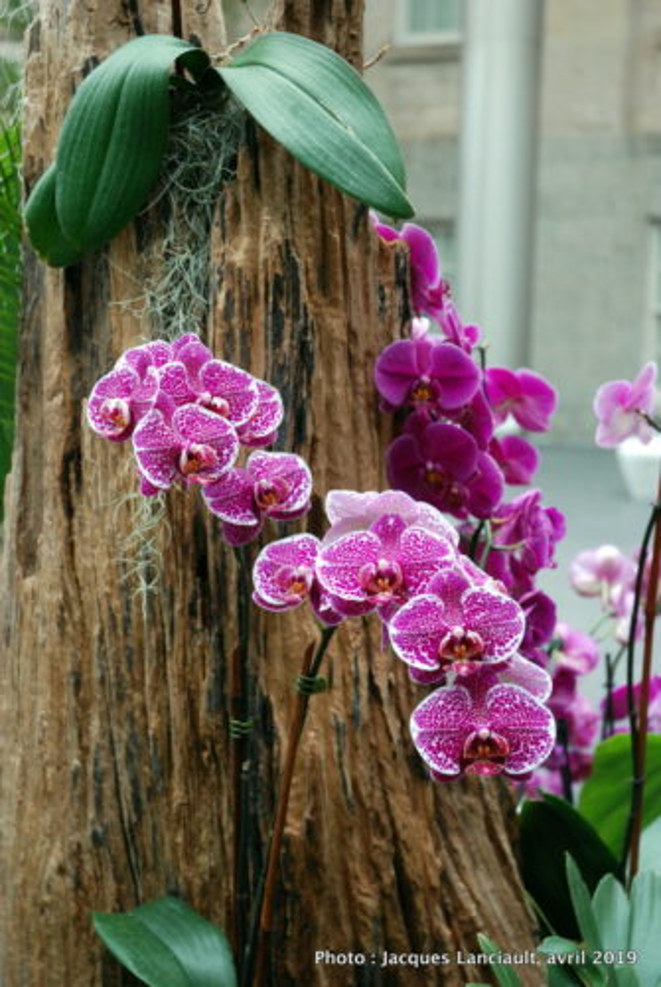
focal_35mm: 69
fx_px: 1894
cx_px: 330
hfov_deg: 19.8
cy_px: 494
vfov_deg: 29.2
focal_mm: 46
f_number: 4.5
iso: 800
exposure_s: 1/40
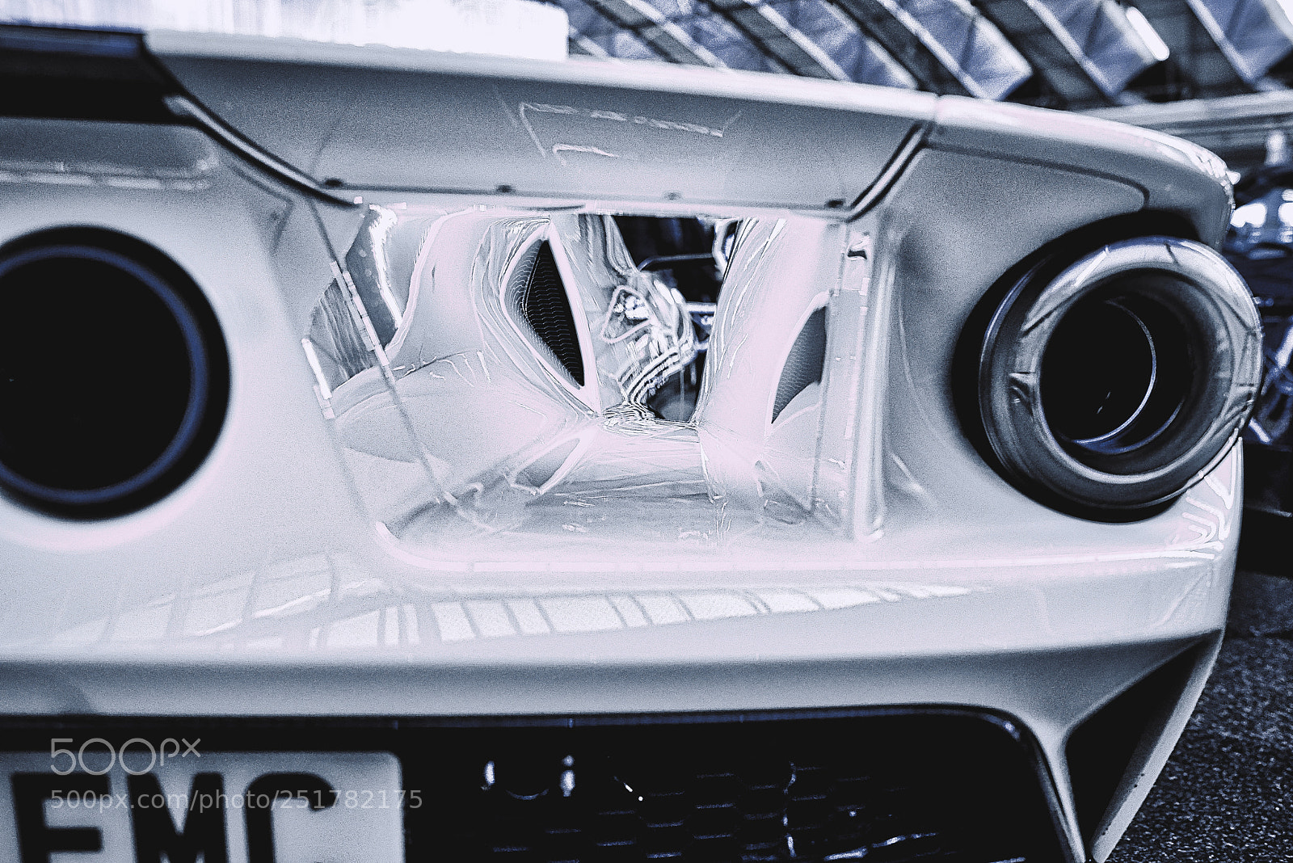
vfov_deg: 37.9
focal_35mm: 35
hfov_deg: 54.4
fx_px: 1257
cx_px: 646
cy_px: 432
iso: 640
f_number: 2.8
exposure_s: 1/40
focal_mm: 35
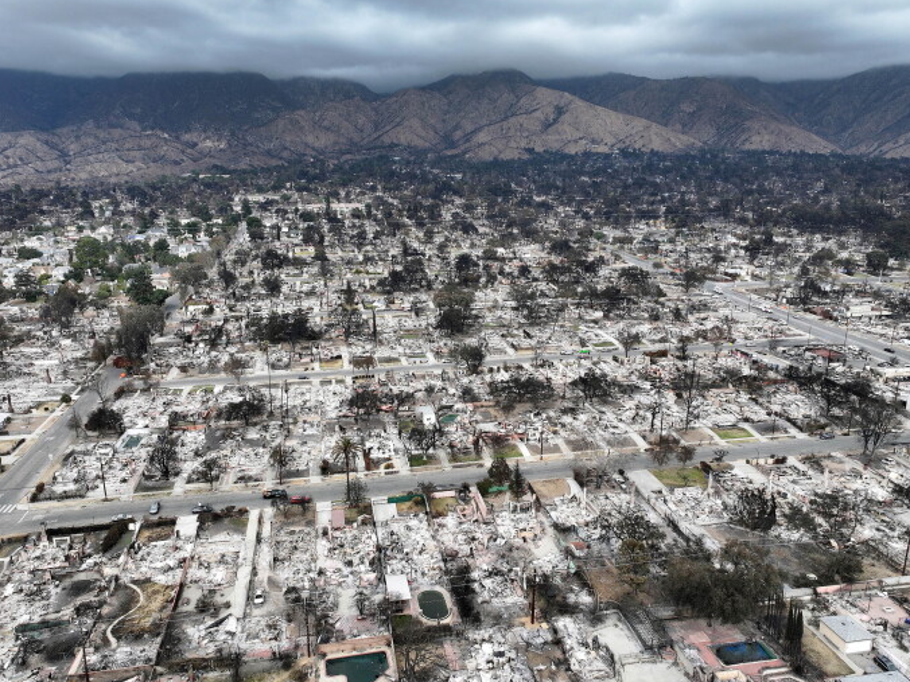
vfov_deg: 54.9
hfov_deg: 69.4
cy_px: 350
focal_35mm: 25
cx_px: 442
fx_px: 657
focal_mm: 12.29
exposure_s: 1/40
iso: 100
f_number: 2.8
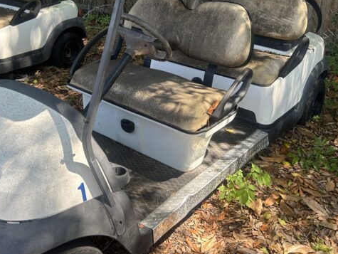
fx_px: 410
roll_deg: +0.2
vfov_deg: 33.9
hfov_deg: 44.7
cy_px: 71
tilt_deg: -19.6
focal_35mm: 42
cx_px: 149
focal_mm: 5.7
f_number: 1.5
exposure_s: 1/381
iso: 50
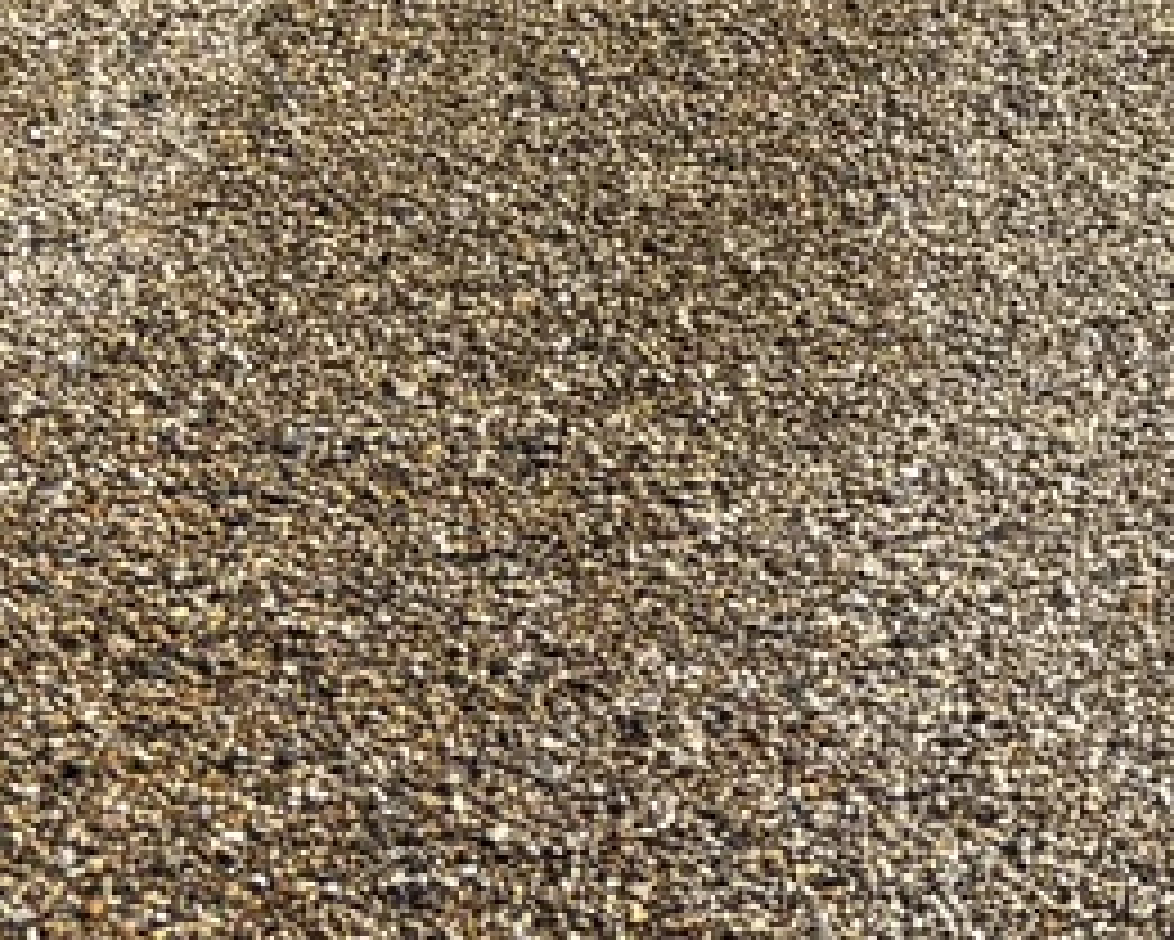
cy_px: -1147
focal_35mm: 140
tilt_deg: -5.1
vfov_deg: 10.0
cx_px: 1008
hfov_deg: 13.7
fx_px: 4866
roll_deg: +0.3
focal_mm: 5.96
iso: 50
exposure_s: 1/3106
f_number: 1.6
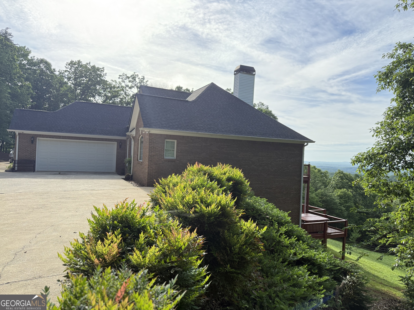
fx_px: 287
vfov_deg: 56.8
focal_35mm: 24
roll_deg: -2.5
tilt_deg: -0.2
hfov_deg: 71.6
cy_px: 155
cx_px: 207
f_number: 1.78
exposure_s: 1/1271
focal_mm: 6.76
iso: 100
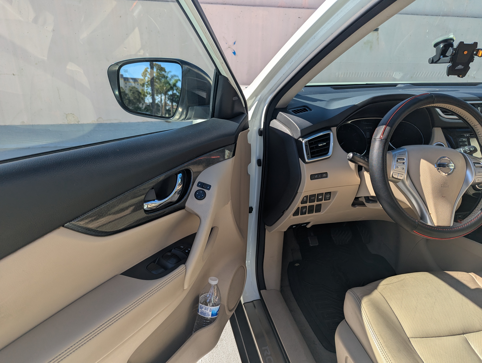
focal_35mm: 24
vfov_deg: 56.9
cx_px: 241
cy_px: 182
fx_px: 335
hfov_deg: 71.5
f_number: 1.85
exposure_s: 1/1133
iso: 43
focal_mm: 6.81
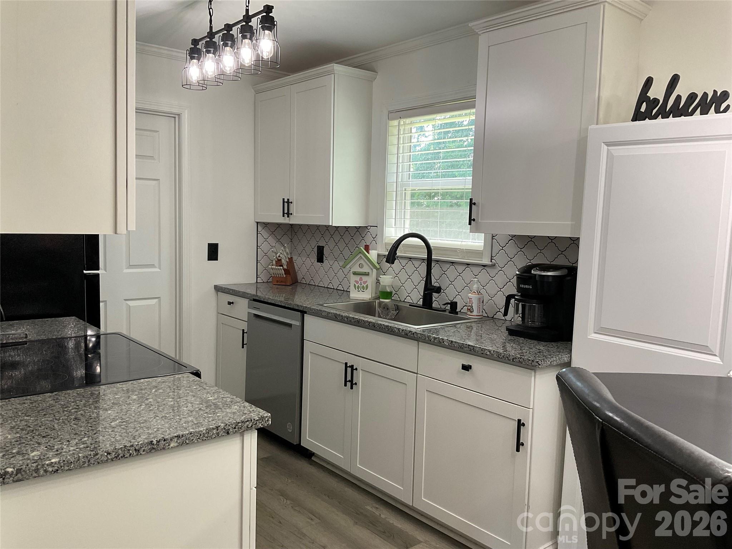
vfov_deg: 48.2
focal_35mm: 29
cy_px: 274
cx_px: 366
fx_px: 613
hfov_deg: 61.7
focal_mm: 3
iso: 64
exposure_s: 1/60
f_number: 1.8
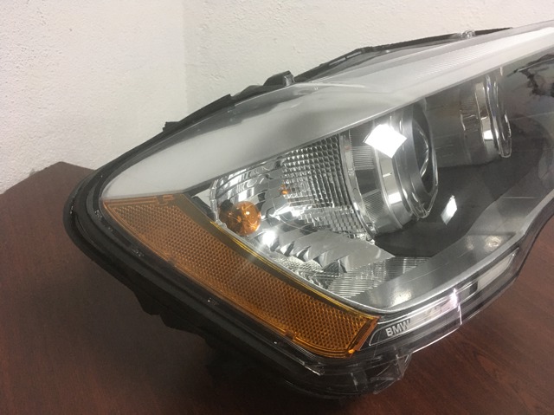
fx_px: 464
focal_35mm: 29
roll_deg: -3.8
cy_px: 208
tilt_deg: -28.7
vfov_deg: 48.2
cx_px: 277
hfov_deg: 61.7
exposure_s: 1/25
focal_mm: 4.15
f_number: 2.2
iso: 200
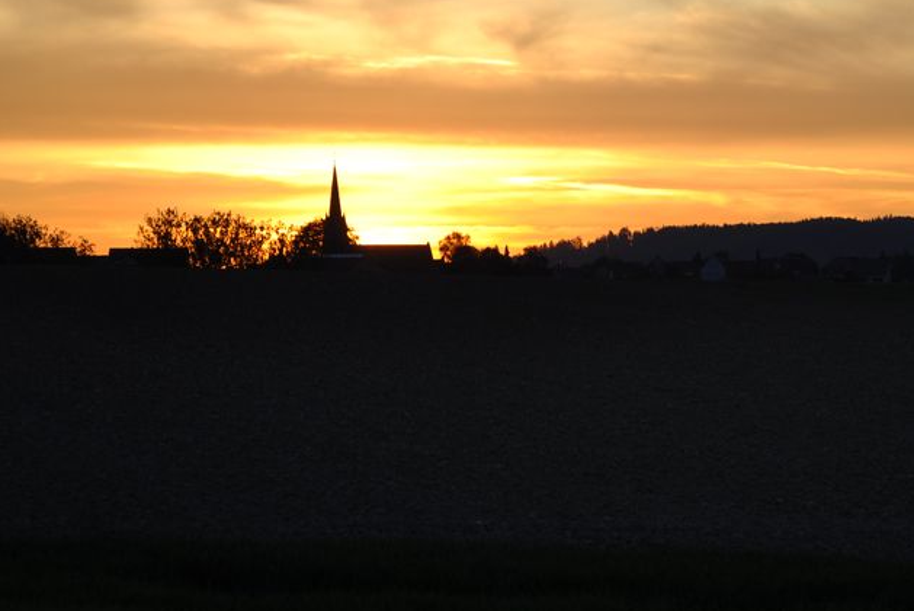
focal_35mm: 195
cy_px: 265
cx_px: 673
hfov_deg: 10.5
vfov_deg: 7.1
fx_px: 4953
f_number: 6.3
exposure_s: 1/100
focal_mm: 80
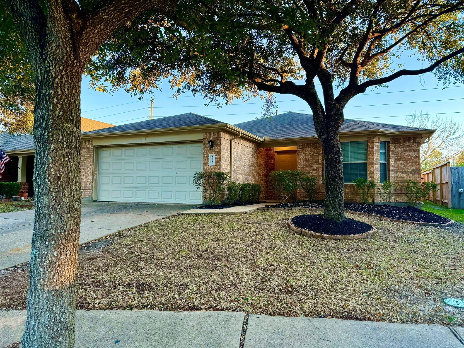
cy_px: 174
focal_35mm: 24
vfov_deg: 56.8
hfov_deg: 71.6
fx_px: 322
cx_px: 232
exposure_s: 1/162
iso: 80
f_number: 1.78
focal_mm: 6.86
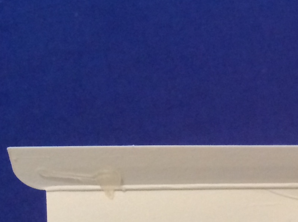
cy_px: 292
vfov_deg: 12.5
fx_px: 980
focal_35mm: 114
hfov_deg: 16.6
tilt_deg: -64.3
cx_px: 359
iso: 320
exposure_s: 1/15
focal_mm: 4.28
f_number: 2.4
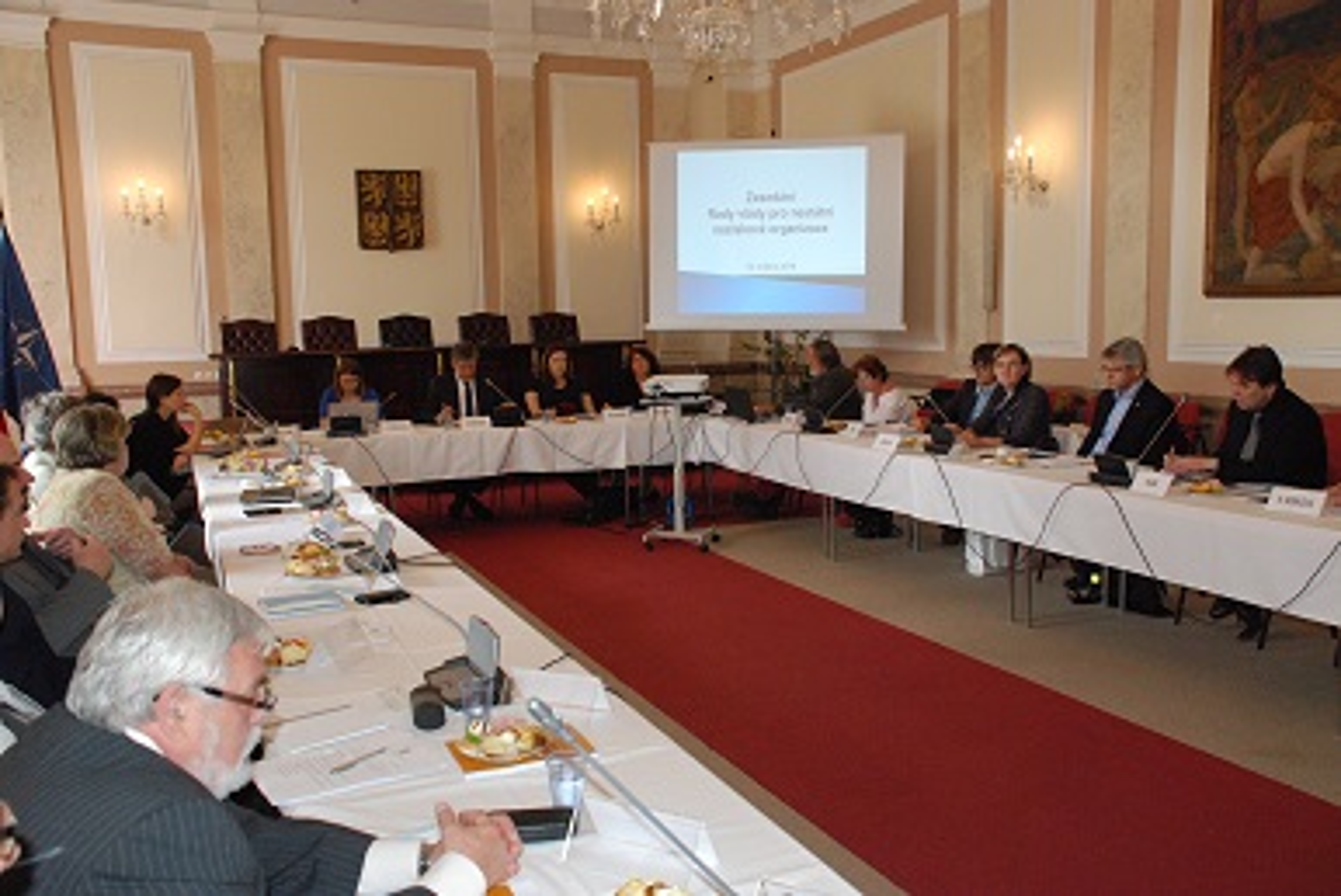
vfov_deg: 40.0
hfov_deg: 57.2
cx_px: 670
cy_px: 448
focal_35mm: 33
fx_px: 1230
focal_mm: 22
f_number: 5.6
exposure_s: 1/125
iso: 1600
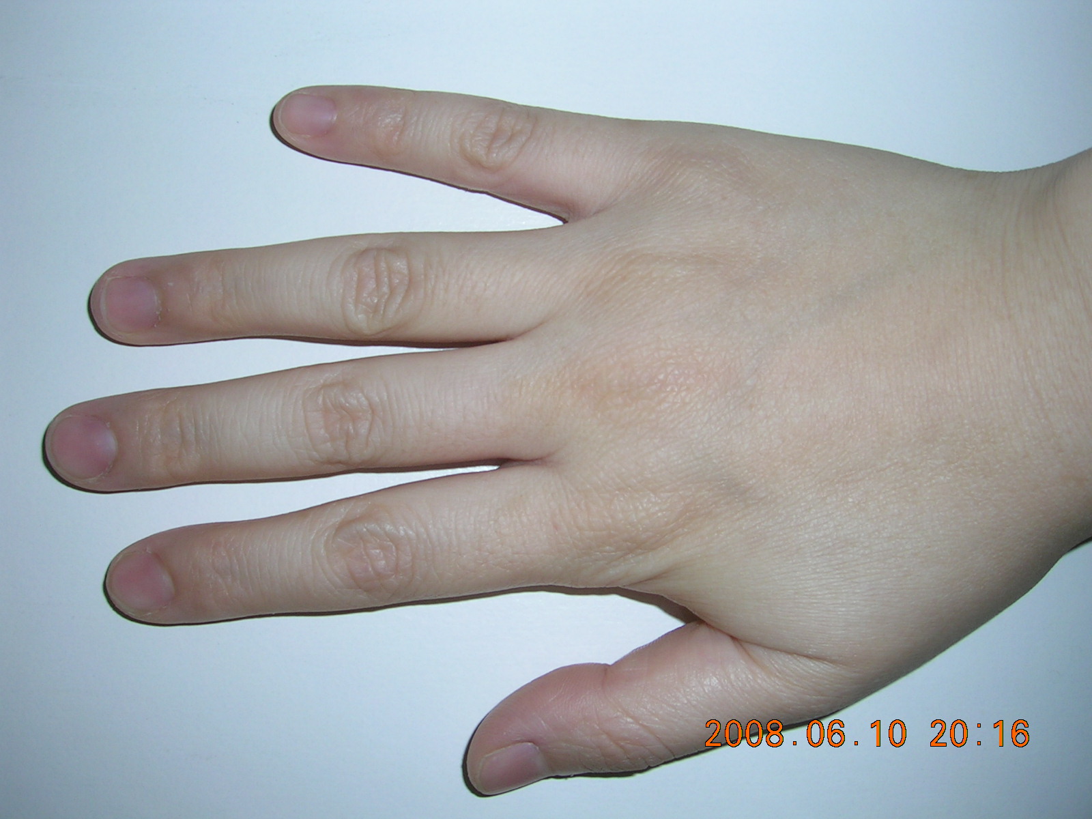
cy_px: 410
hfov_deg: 52.6
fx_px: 1104
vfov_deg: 40.7
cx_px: 546
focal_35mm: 35
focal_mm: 5.4
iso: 50
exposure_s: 1/60.1
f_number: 4.8
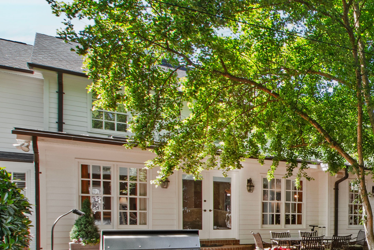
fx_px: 395
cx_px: 453
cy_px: 223
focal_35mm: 38
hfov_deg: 37.6
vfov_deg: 33.3
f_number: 8
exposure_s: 1/50
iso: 320
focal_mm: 10
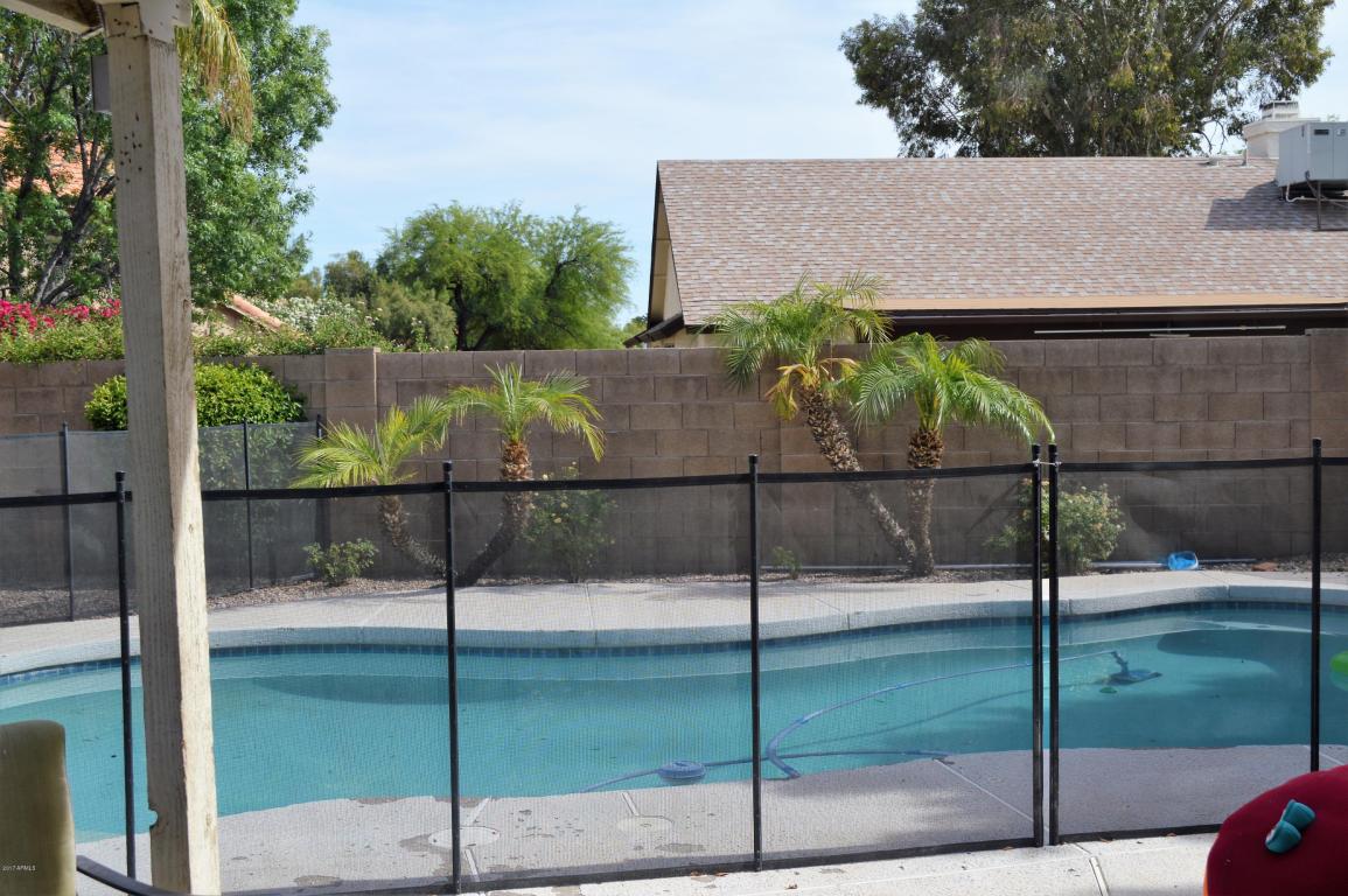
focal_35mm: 44
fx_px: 1627
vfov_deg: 30.8
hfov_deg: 45.0
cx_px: 674
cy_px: 448
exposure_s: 1/200
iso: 100
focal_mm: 29
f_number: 7.1
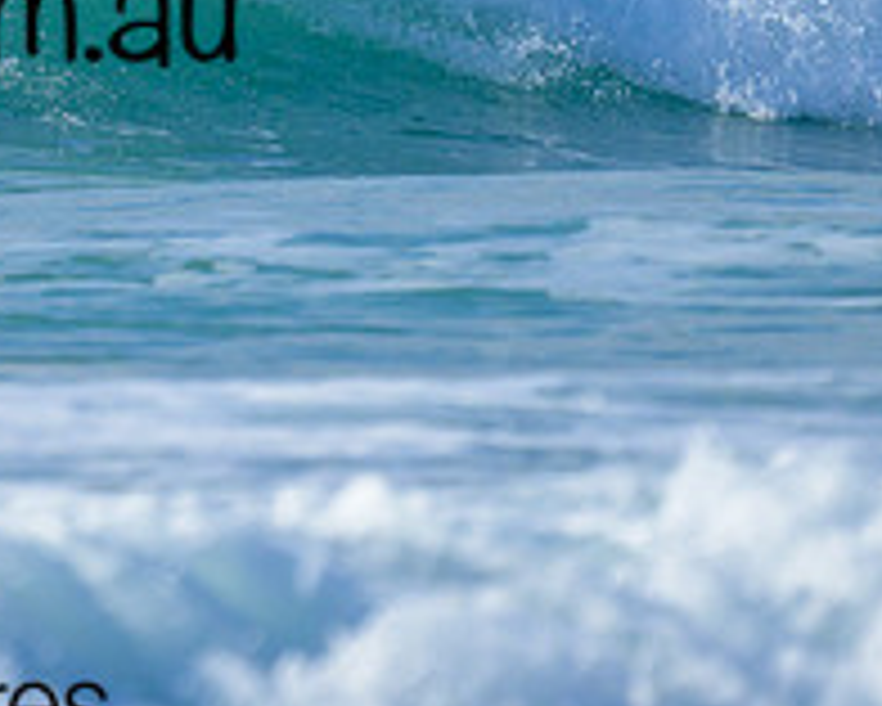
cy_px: -234
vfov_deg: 0.5
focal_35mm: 3052
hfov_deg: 0.6
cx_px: -690
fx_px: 79708
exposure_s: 1/2000
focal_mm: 800
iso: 280
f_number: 6.3
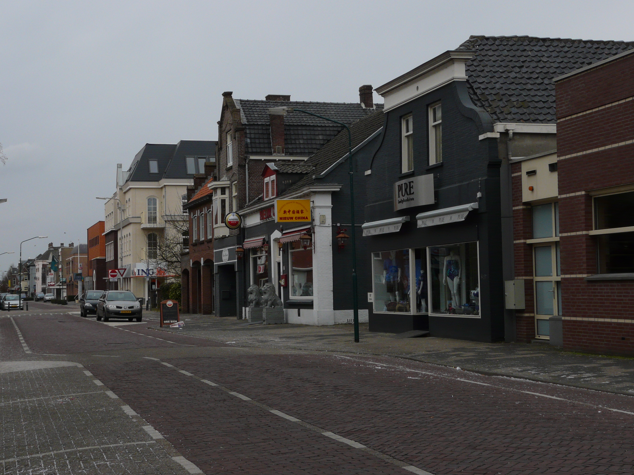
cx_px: 291
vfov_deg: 24.4
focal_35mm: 60
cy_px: 226
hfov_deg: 32.2
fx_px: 1099
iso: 100
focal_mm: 8.8
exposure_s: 1/400
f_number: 5
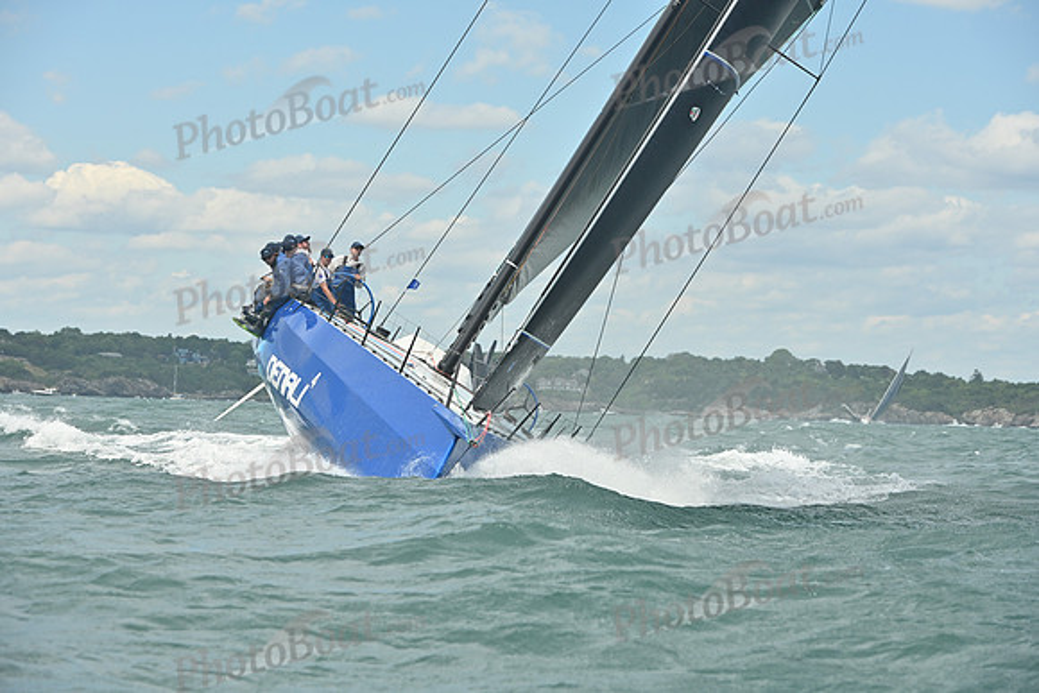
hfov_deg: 15.2
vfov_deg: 10.2
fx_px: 3897
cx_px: 520
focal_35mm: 135
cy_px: 346
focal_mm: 135
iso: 250
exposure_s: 1/1250
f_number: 9
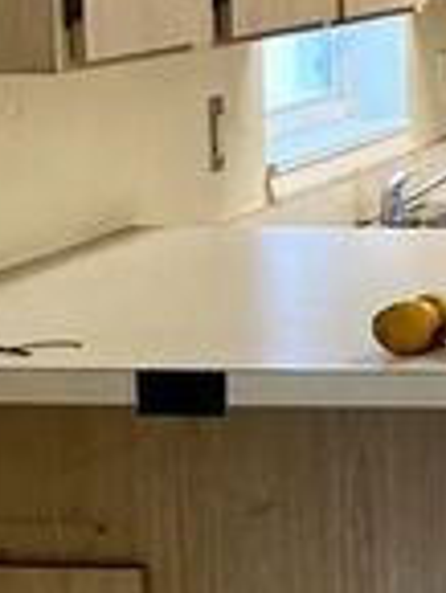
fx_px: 2625
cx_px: 786
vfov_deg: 12.9
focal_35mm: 153
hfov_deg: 9.3
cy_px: 157
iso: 125
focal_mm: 5.7
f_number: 1.5
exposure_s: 1/60
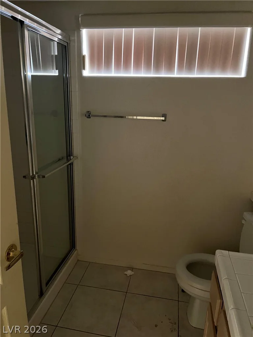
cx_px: 126
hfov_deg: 53.1
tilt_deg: -14.9
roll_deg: +0.8
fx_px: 253
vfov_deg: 67.3
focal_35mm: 26
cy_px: 168
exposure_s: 1/30
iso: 640
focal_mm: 5.1
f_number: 1.6
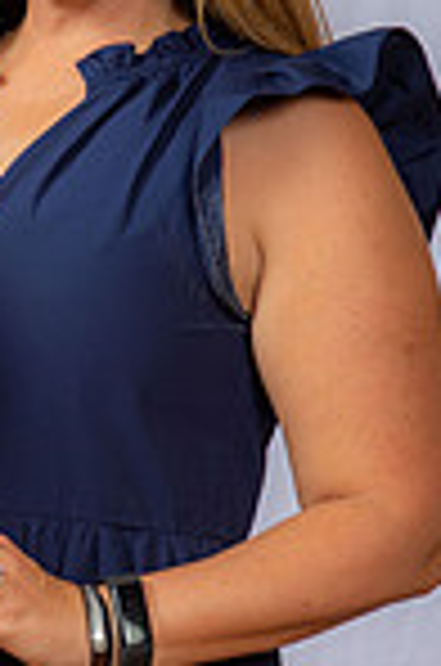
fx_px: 3710
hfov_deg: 6.7
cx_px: -142
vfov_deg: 10.2
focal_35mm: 201
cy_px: 490
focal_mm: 66
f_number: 6.3
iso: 250
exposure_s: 1/160
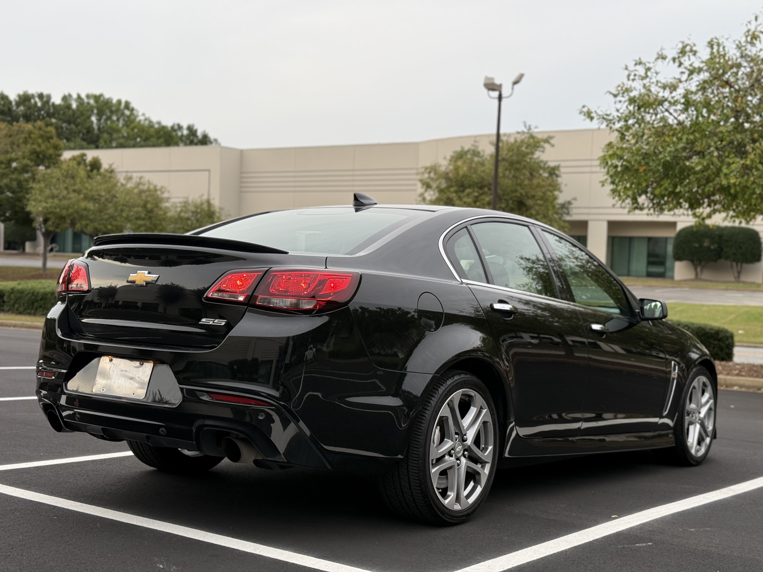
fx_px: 1058
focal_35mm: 48
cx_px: 382
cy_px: 286
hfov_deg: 39.7
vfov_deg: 30.3
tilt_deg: -1.8
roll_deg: -2.0
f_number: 1.78
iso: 64
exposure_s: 1/240
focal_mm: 6.76
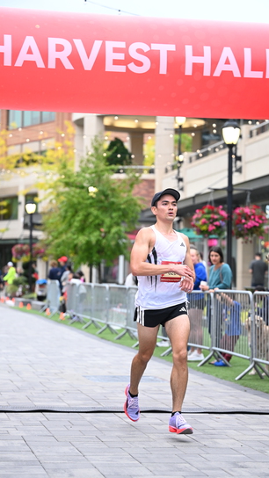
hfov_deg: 13.6
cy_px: 241
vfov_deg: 23.9
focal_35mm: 89
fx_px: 1129
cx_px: 154
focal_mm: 84
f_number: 2.8
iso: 1600
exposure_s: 1/800
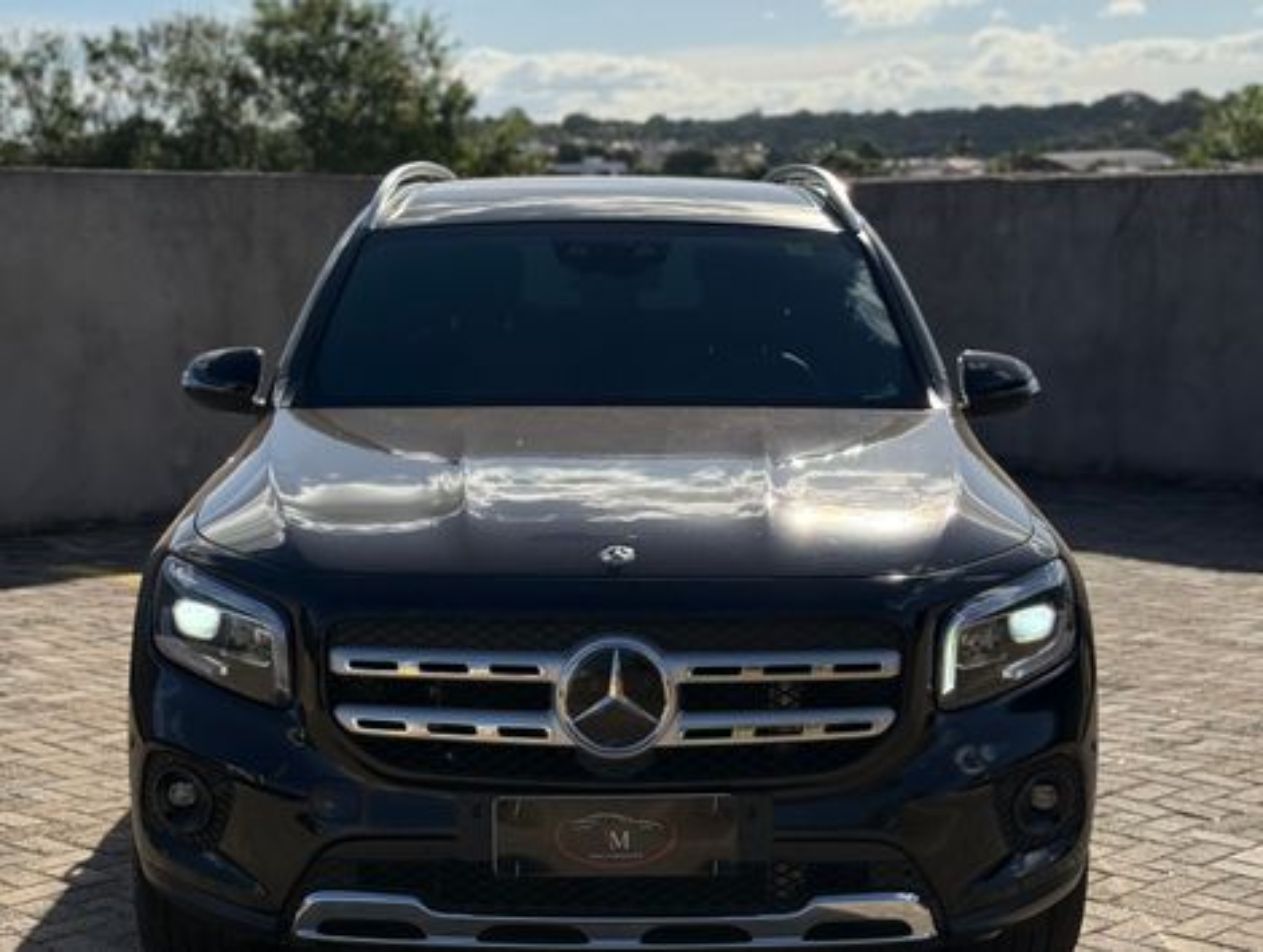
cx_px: 632
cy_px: 476
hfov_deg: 39.6
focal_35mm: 48
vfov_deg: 30.3
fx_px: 1754
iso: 80
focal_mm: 6.76
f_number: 1.78
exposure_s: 1/9901
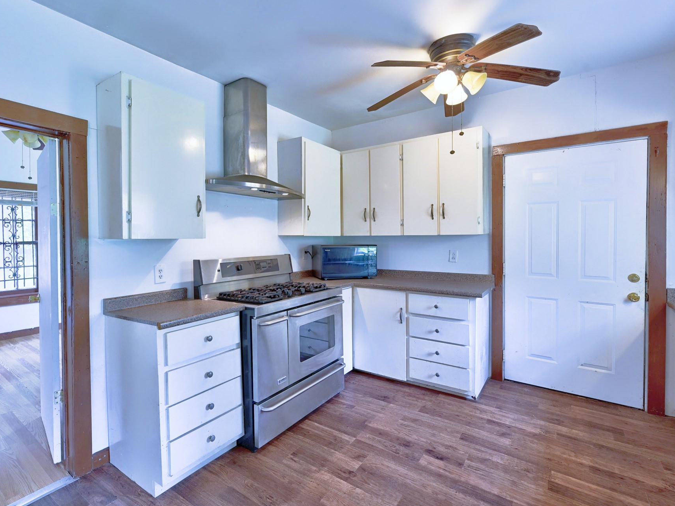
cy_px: 238
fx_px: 331
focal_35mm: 17
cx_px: 309
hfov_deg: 90.8
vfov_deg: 74.7
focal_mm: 14
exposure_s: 1/6
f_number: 8
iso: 400
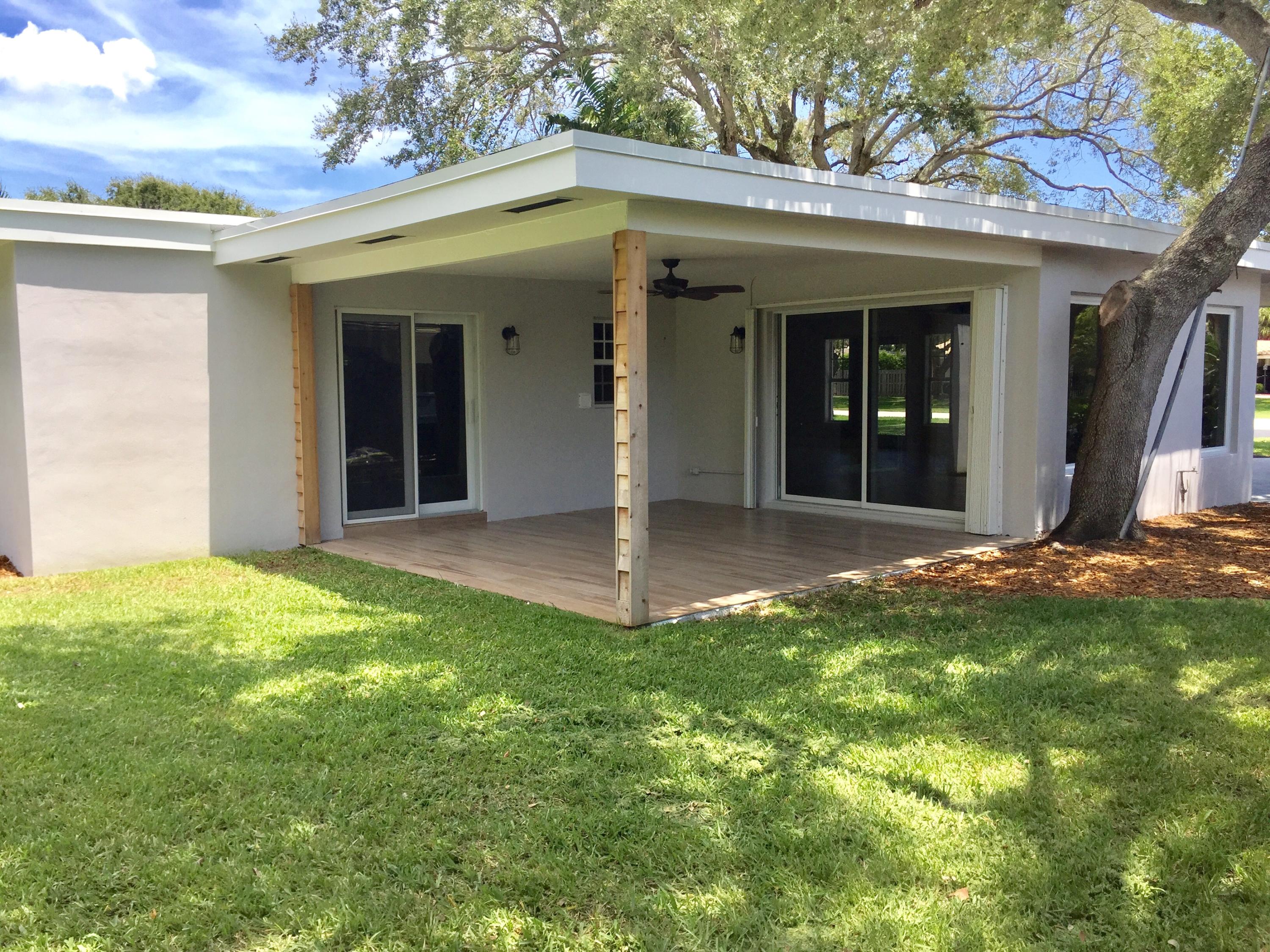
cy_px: 476
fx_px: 1064
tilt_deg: -6.5
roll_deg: -0.6
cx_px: 635
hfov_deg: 61.7
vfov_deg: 48.2
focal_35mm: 29
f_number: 2.2
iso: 32
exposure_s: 1/920
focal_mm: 4.15
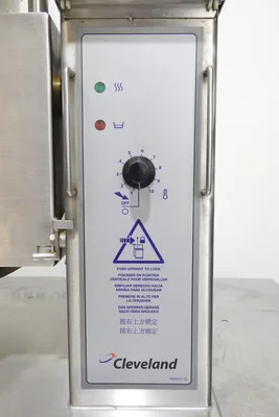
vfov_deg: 61.9
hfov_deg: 43.6
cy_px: 208
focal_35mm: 30
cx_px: 140
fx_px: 348
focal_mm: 11.06
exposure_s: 1/30
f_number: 5
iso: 800
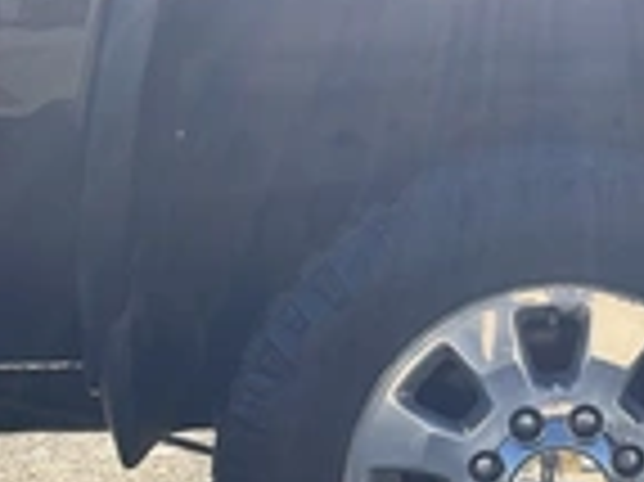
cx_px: 572
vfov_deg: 18.2
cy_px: 284
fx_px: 1506
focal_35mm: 81
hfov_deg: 23.5
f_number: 1.8
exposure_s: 1/586
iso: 25
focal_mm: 3
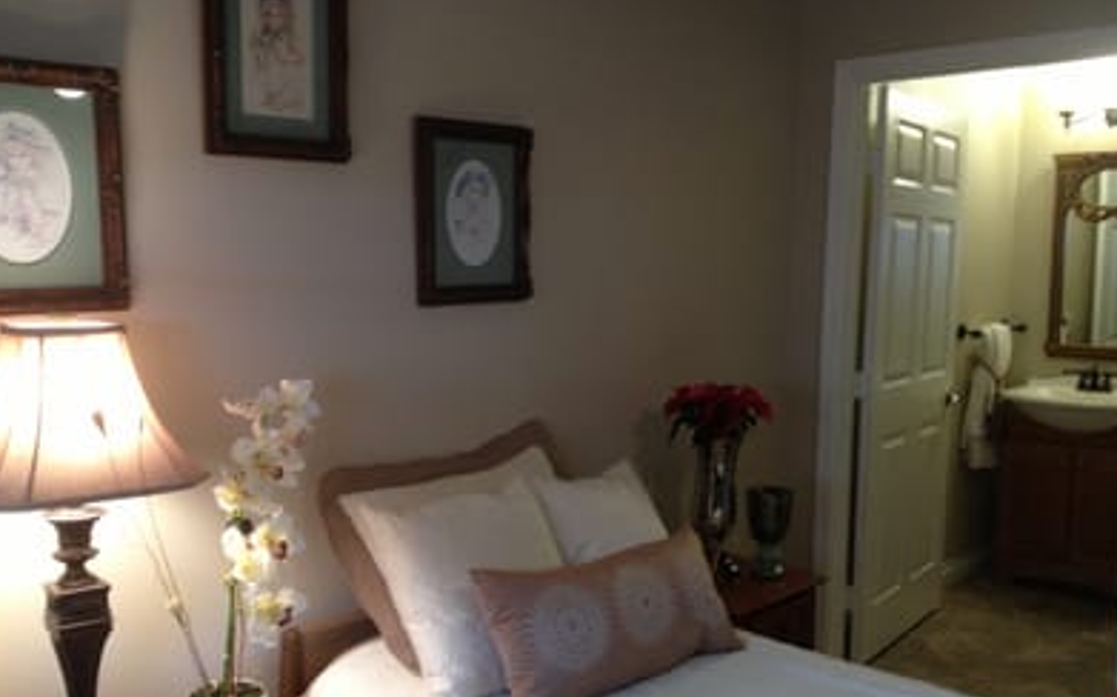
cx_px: 557
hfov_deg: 51.6
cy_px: 397
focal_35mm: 38
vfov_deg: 33.5
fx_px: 1156
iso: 125
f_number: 2.4
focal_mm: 4.28
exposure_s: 1/20
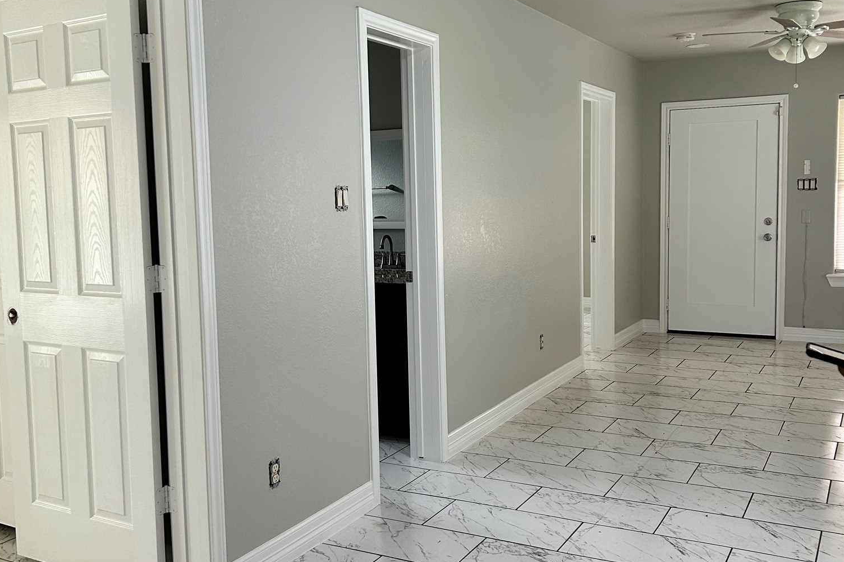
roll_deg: +0.3
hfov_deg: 51.9
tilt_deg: -4.4
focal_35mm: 37
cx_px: 418
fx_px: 867
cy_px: 271
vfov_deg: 35.9
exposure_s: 1/111
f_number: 1.5
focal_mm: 5.7
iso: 125
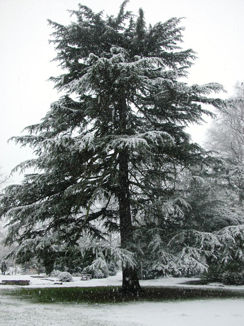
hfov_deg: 40.7
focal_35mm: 35
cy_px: 163
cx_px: 122
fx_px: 329
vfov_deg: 52.6
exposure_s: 1/80.5
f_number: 3.2
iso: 100
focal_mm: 9
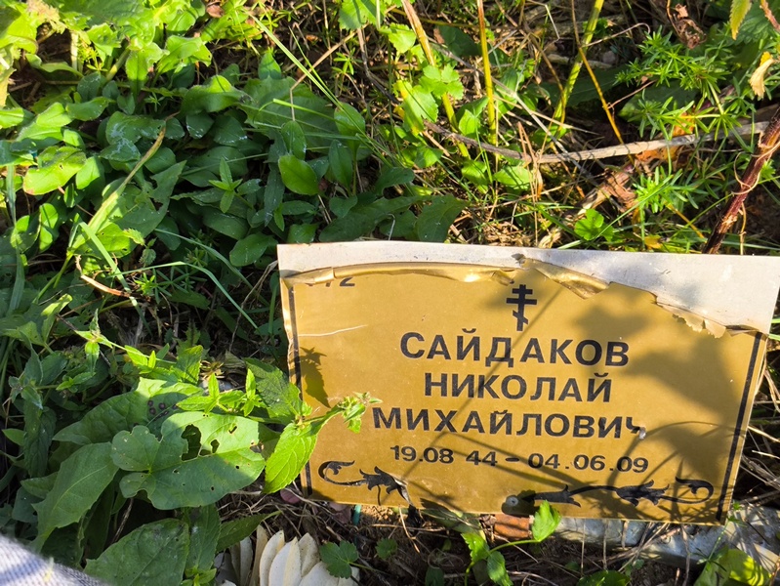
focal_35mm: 50
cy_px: 293
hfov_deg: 38.2
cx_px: 390
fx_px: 1127
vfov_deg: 29.1
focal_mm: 4.71
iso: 50
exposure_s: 1/463
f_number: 1.7
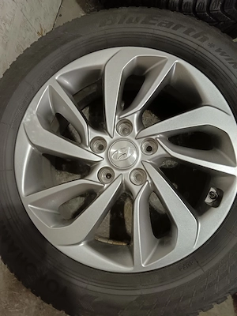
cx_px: 118
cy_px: 158
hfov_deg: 51.4
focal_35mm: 27
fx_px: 246
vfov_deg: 65.3
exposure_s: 1/24
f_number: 1.9
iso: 1692
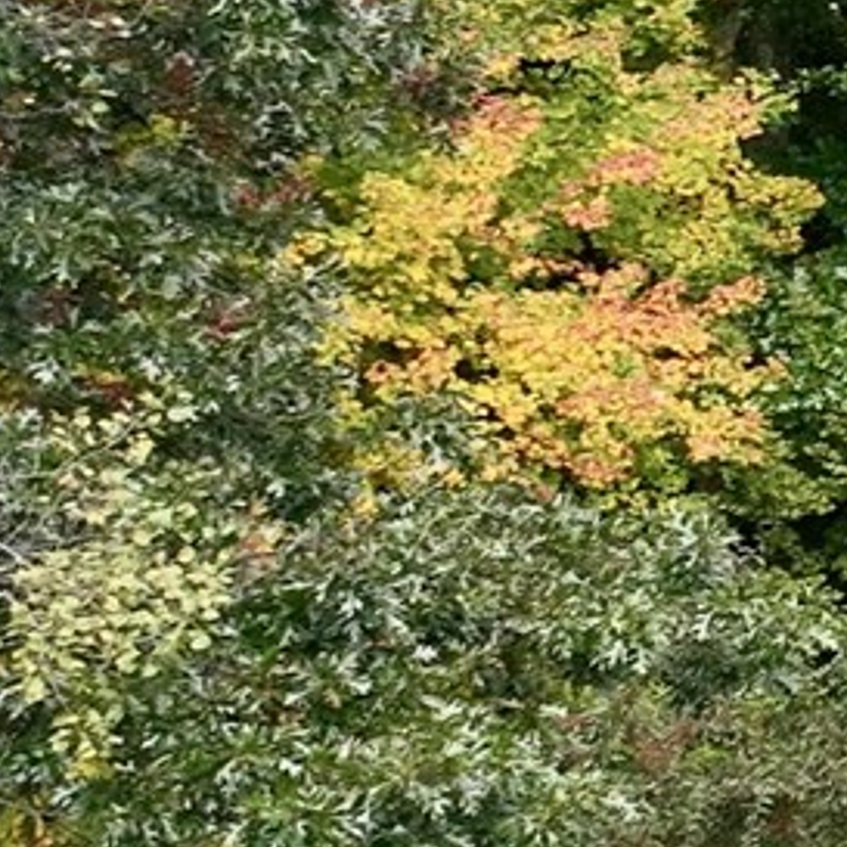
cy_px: 199
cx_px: 2833
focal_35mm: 159
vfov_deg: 11.0
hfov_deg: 8.5
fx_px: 4402
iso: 250
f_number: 2.8
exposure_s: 1/2000
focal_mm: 12.29
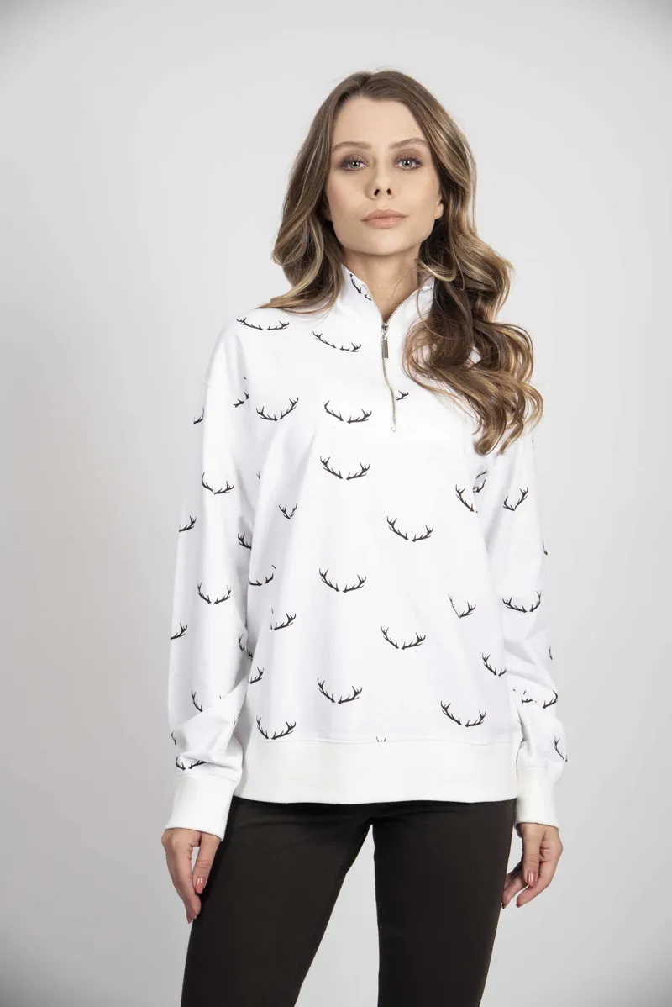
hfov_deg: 20.6
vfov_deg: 30.5
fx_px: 1846
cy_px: 504
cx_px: 336
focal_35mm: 66
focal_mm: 66
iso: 320
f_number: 8
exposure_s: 1/160
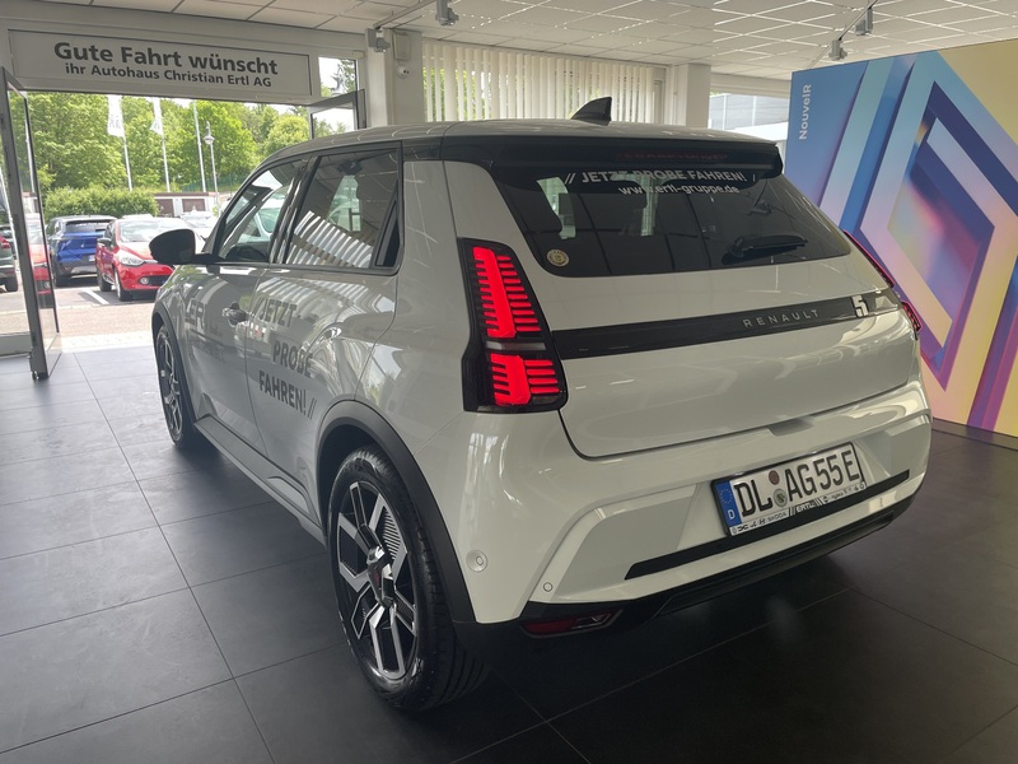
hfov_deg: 67.3
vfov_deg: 53.1
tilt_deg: -14.6
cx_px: 509
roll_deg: +0.5
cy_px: 382
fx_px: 765
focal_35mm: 26
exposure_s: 1/166
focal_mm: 4.2
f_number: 1.6
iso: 32
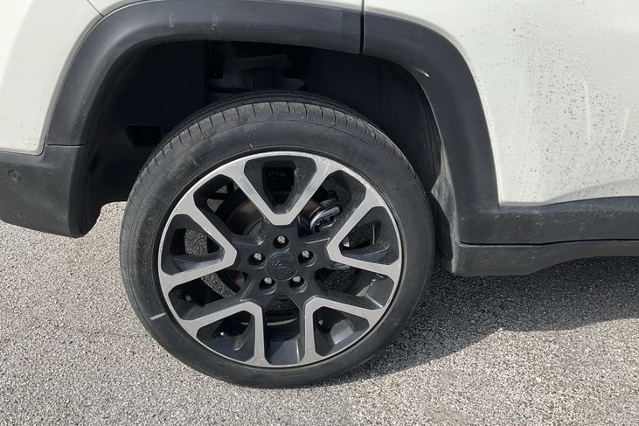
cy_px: 253
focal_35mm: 33
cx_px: 312
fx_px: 586
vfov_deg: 39.8
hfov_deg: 57.2
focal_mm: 3
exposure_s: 1/1577
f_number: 1.8
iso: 25
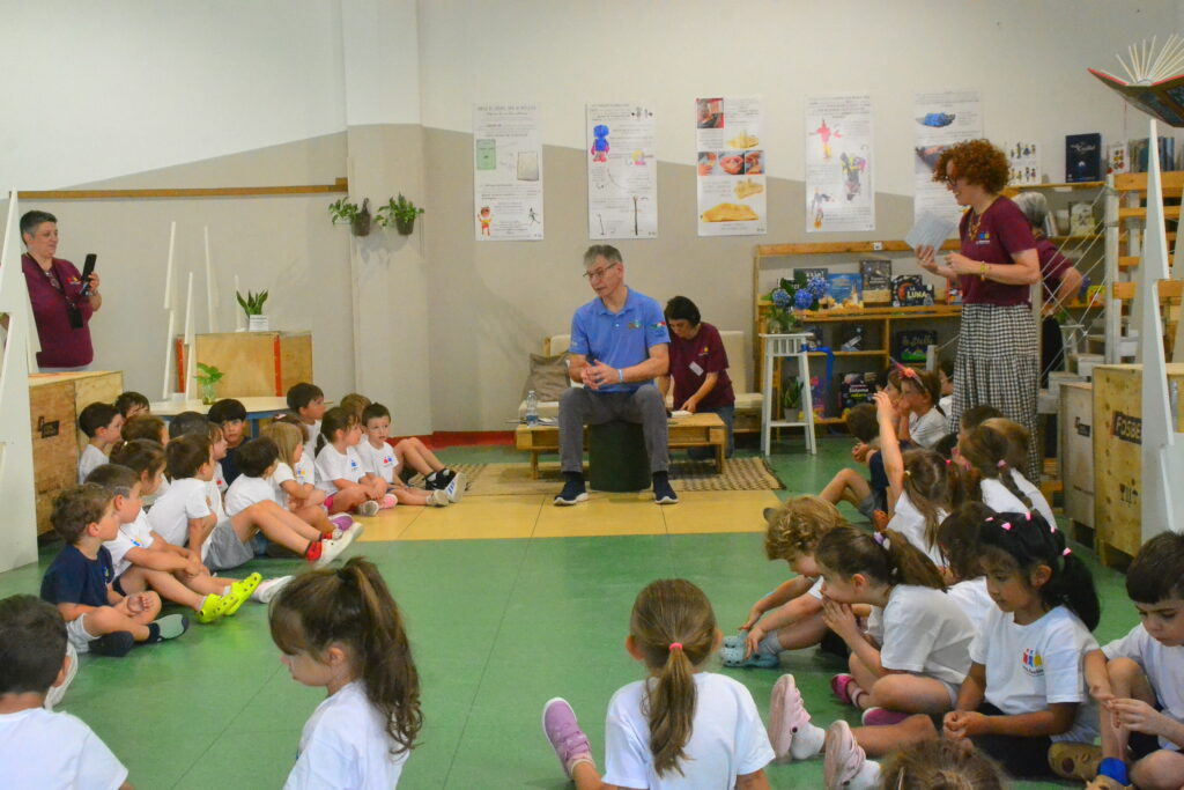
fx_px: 1579
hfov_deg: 41.1
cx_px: 592
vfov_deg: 28.1
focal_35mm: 48
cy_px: 395
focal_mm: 32
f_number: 11
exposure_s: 1/100
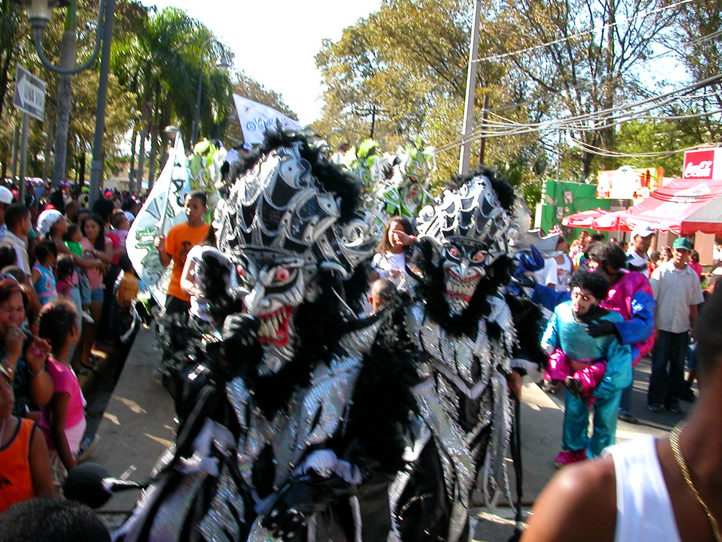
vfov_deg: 38.7
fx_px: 772
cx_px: 361
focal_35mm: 37
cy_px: 271
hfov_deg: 50.1
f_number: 4.5
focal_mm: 5.6
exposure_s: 1/144
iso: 100
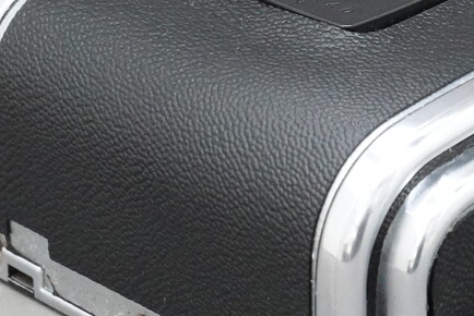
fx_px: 2767
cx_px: 351
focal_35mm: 210
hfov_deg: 9.8
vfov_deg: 6.6
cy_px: 156
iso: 3200
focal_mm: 27.98
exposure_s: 1/80
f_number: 5.6
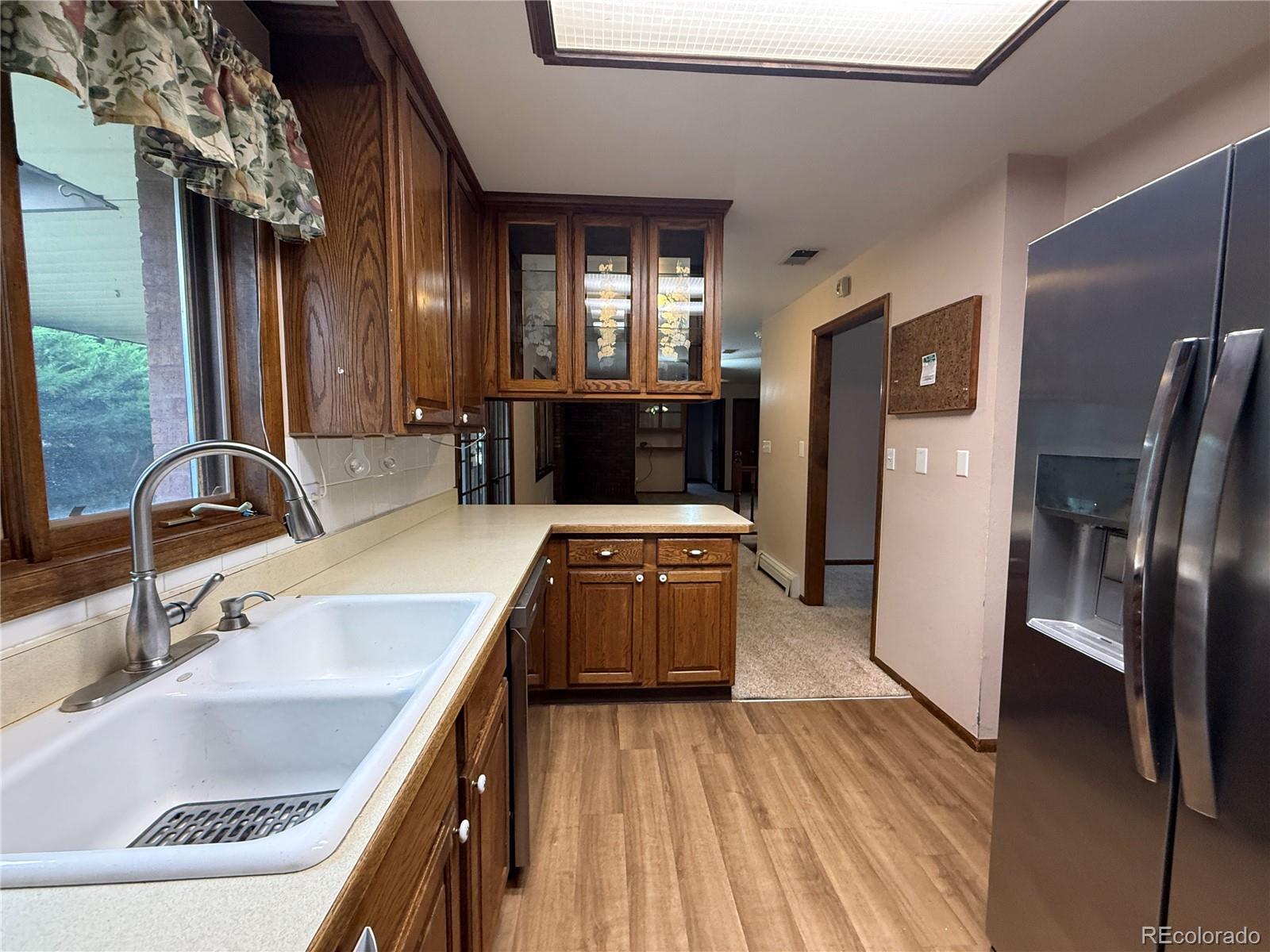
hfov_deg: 102.1
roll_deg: -0.6
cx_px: 635
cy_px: 476
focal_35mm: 14
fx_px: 514
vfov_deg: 85.7
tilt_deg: -4.9
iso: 320
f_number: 2.2
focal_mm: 2.22
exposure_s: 1/60
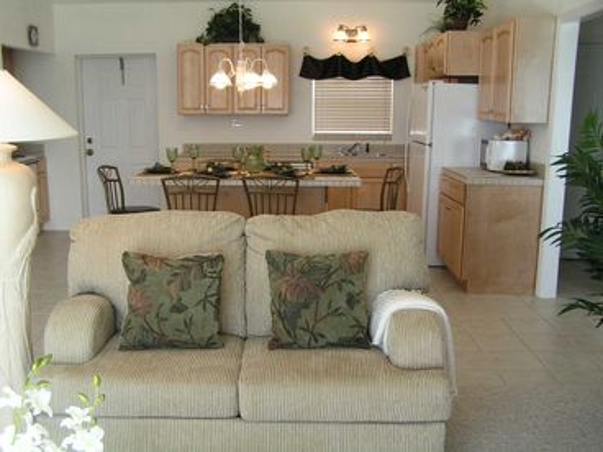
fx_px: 662
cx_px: 302
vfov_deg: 37.7
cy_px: 226
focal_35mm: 38
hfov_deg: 49.0
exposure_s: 1/50
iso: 50
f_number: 3.2
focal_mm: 6.3
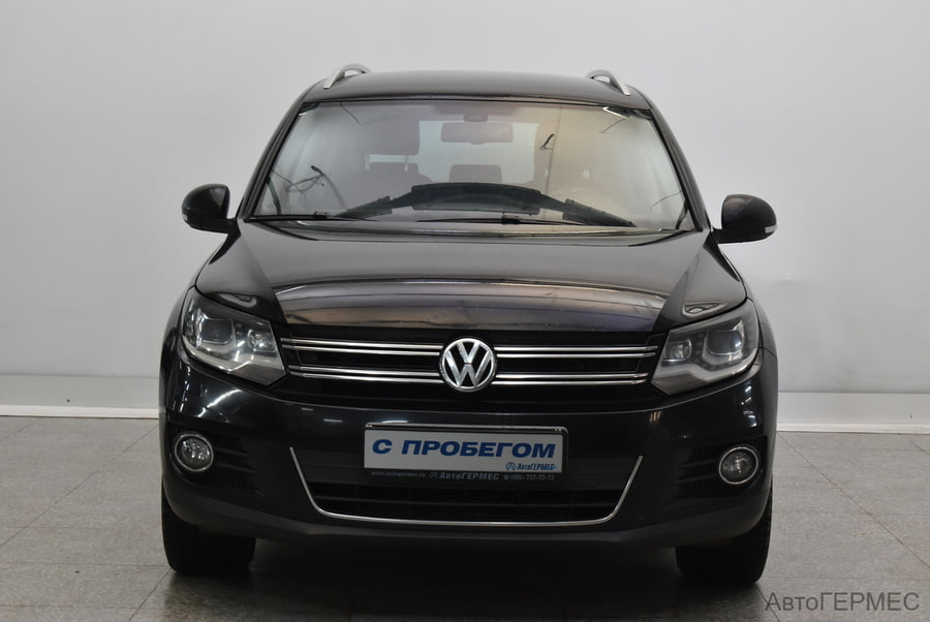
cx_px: 465
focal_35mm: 72
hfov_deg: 28.0
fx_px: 1862
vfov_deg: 19.0
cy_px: 311
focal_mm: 48
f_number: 6.3
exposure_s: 1/50
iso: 800
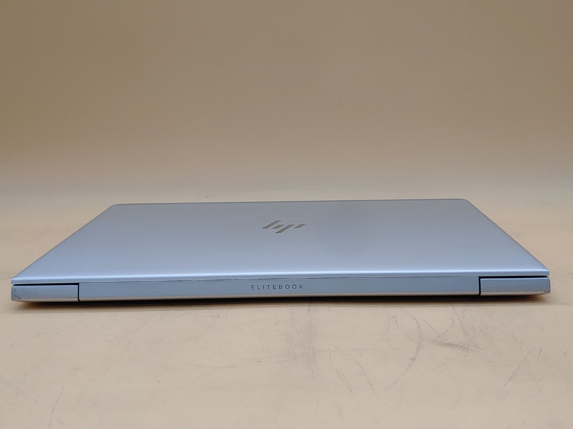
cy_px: 214
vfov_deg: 35.1
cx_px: 286
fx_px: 679
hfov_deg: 45.8
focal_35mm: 41
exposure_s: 1/220
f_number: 1.8
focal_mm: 4.36
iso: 50
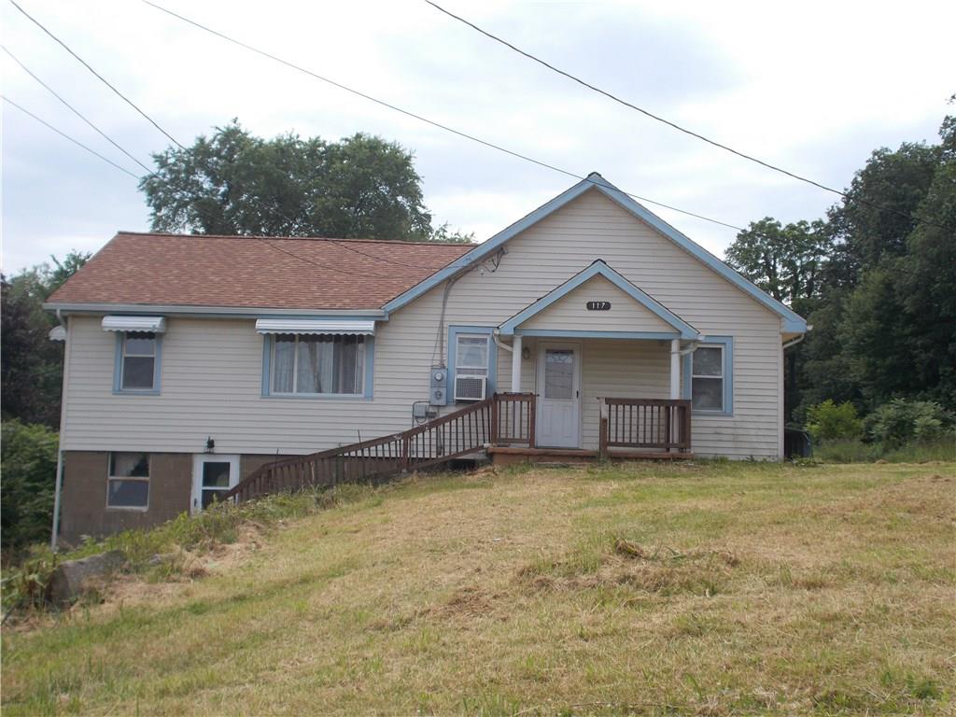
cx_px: 478
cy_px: 358
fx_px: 1215
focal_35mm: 44
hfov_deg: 42.9
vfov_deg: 32.9
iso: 80
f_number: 4.2
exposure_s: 1/500
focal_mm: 7.9
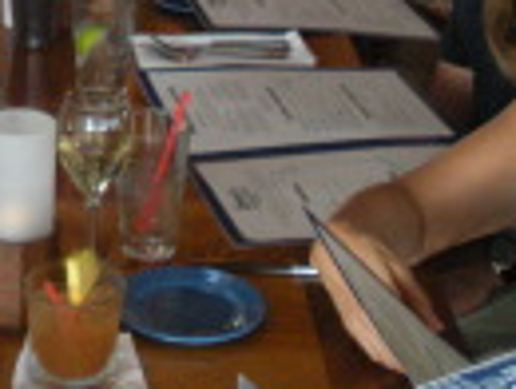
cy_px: -250
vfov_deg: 11.2
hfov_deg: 15.5
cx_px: 64
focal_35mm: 126
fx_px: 1882
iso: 320
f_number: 3.5
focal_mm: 6.3
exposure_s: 1/60.5
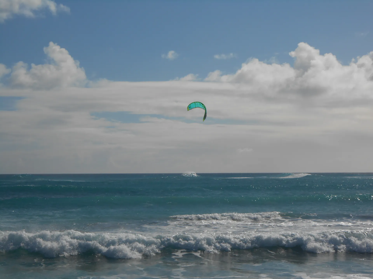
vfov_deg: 15.9
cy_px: 140
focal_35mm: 93
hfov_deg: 21.1
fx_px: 1002
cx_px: 186
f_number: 14.5
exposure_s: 1/400
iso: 80
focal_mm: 16.5
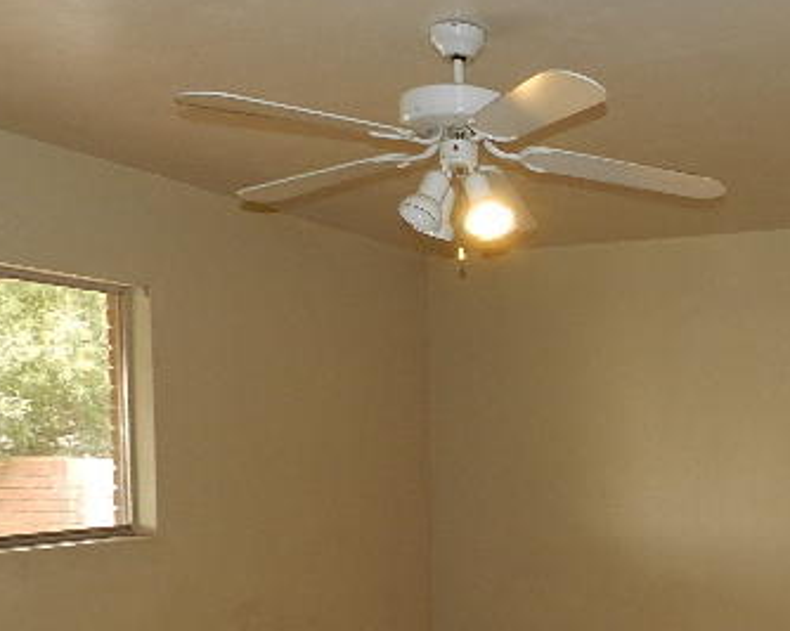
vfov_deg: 33.9
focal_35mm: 43
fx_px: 1005
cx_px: 681
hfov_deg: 40.3
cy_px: 499
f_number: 3.4
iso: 200
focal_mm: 4
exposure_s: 1/30
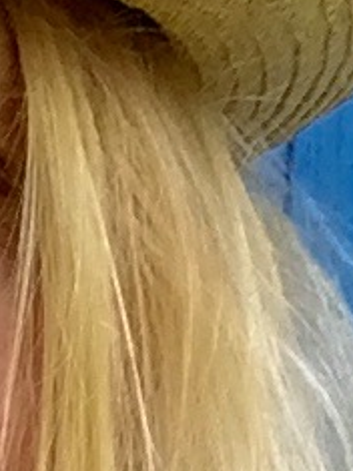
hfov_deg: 8.4
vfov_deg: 11.3
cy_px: 687
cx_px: -325
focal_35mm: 169
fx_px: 2300
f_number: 2.2
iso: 40
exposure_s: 1/50
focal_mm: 2.65
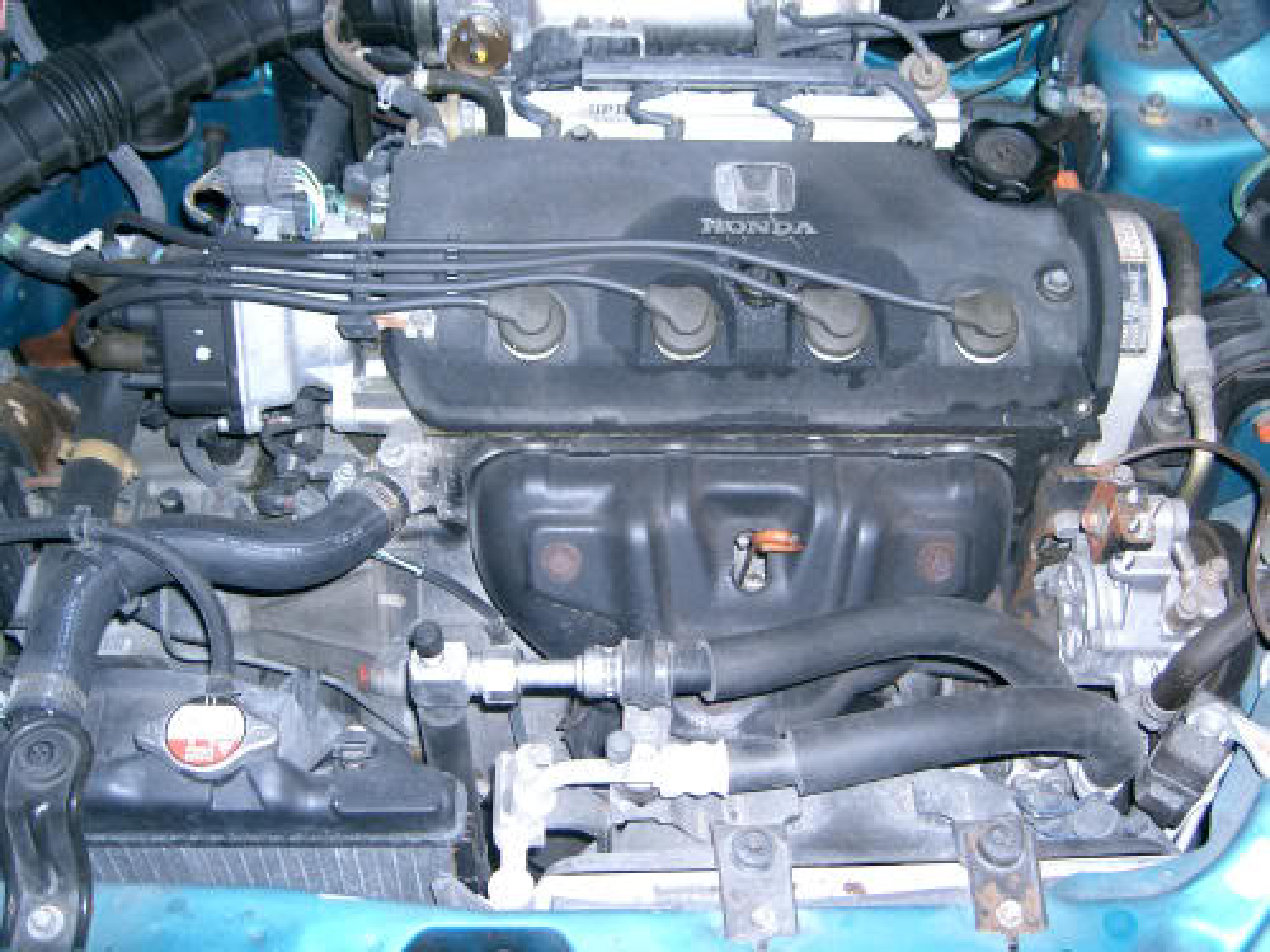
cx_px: 635
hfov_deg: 47.9
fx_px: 1431
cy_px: 476
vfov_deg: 36.8
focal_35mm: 39
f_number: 2.8
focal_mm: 8
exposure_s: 1/50
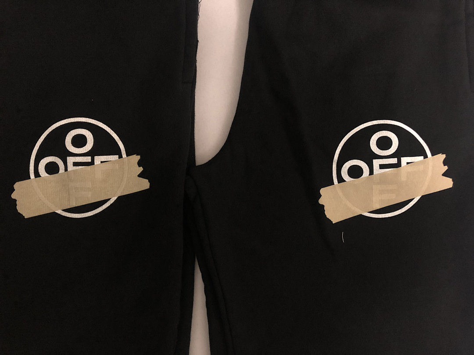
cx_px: 237
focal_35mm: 28
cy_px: 178
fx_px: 383
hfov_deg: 63.4
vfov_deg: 49.7
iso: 100
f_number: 1.8
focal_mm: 3.99
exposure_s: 1/4
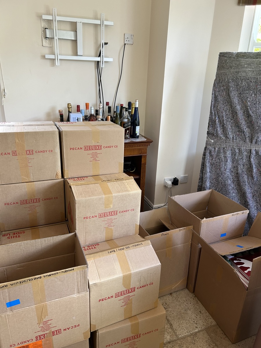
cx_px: 130
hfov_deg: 53.1
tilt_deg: -21.3
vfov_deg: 67.3
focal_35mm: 26
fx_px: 261
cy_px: 174
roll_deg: -2.7
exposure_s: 1/121
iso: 125
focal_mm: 5.7
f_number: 1.5
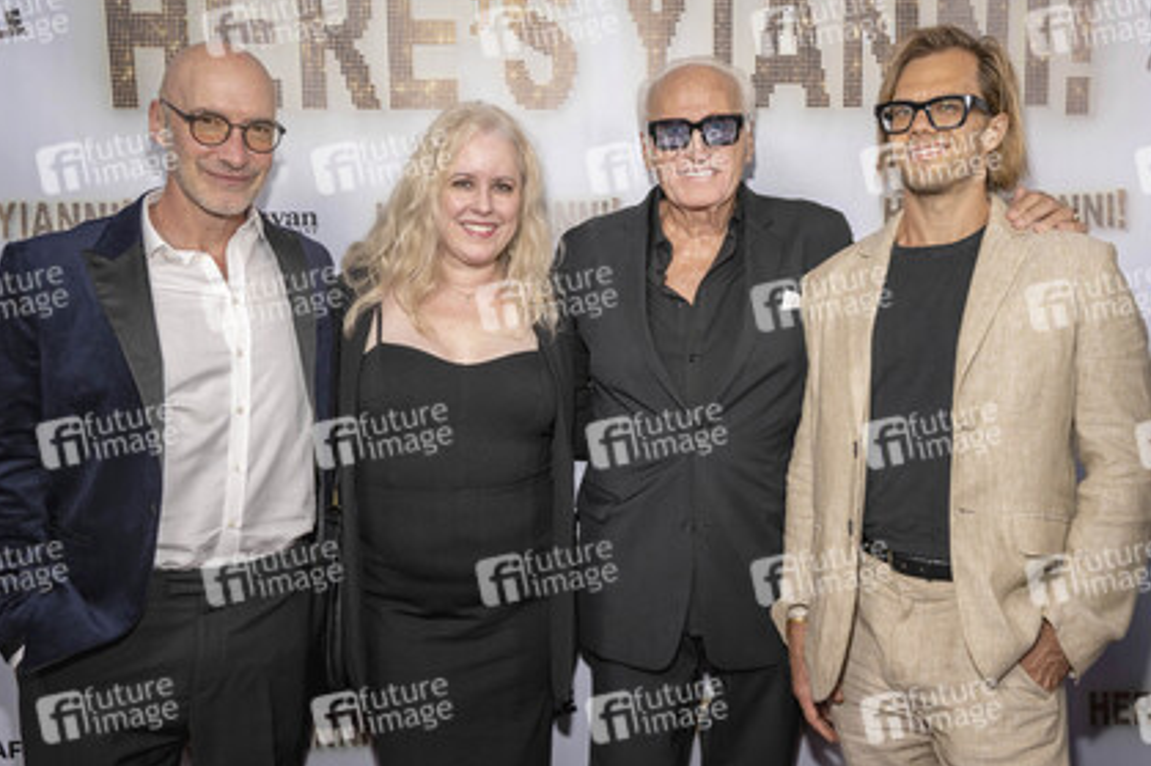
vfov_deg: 45.6
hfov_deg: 64.5
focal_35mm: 29
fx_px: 912
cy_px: 368
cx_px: 584
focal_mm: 26.5
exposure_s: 1/200
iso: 640
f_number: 6.3
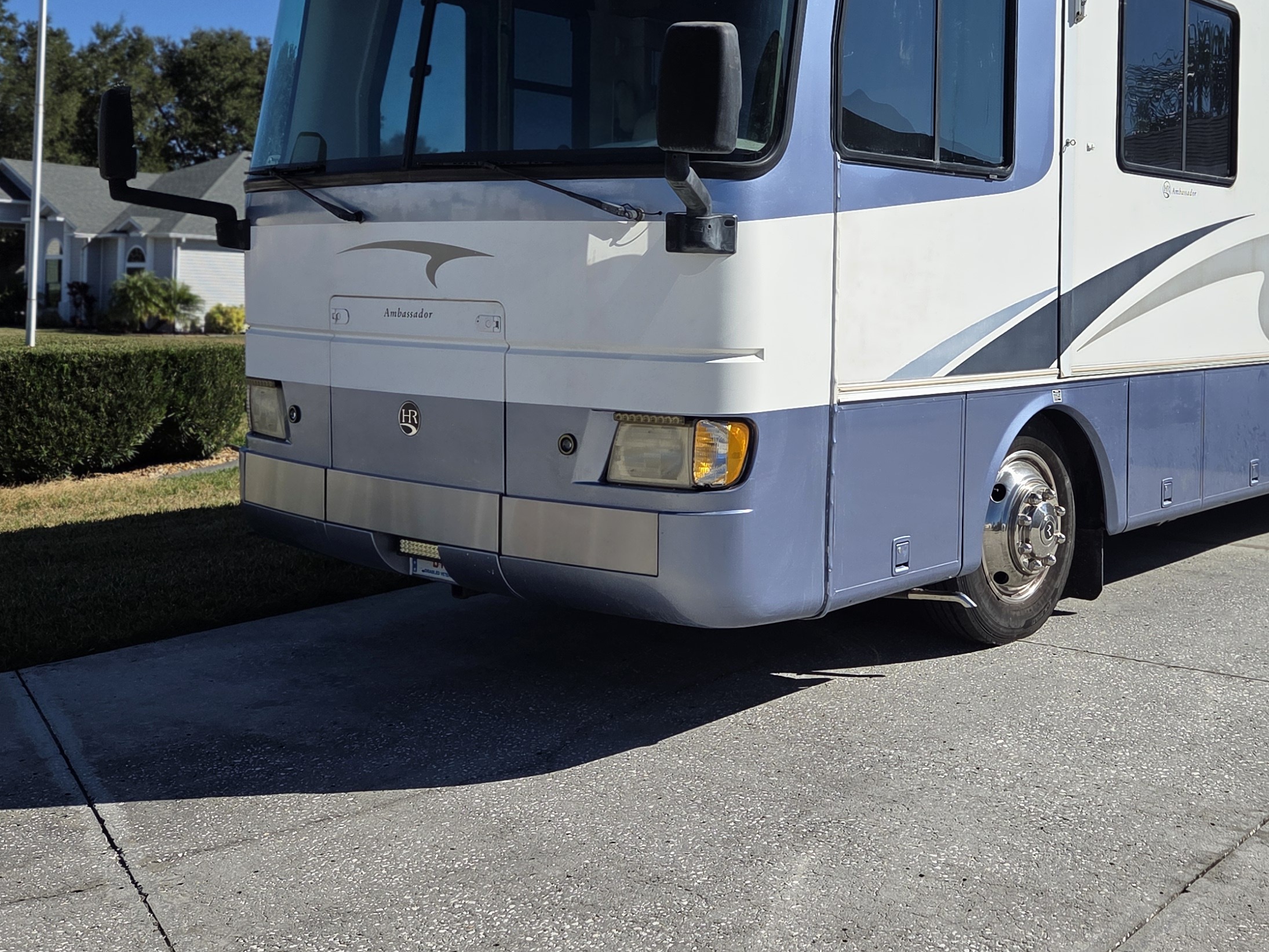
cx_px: 844
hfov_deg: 44.2
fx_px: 1540
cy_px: 302
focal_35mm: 42
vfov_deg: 34.0
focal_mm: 5.4
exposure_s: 1/7599
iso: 80
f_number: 1.8
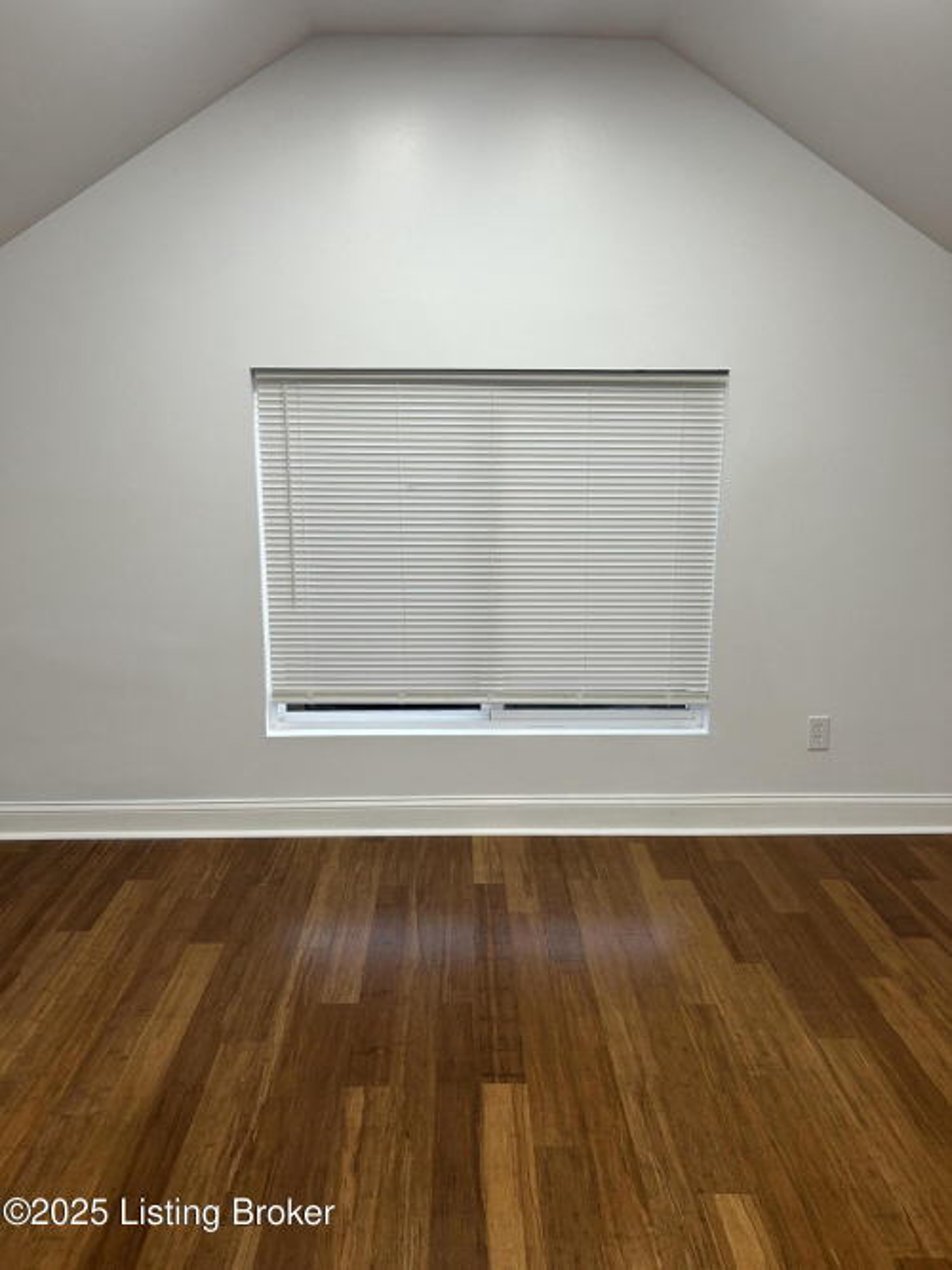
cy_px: 635
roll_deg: -1.9
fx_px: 954
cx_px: 476
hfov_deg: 53.0
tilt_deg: -12.4
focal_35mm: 26
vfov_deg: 67.3
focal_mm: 5.7
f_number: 1.5
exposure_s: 1/60
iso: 80
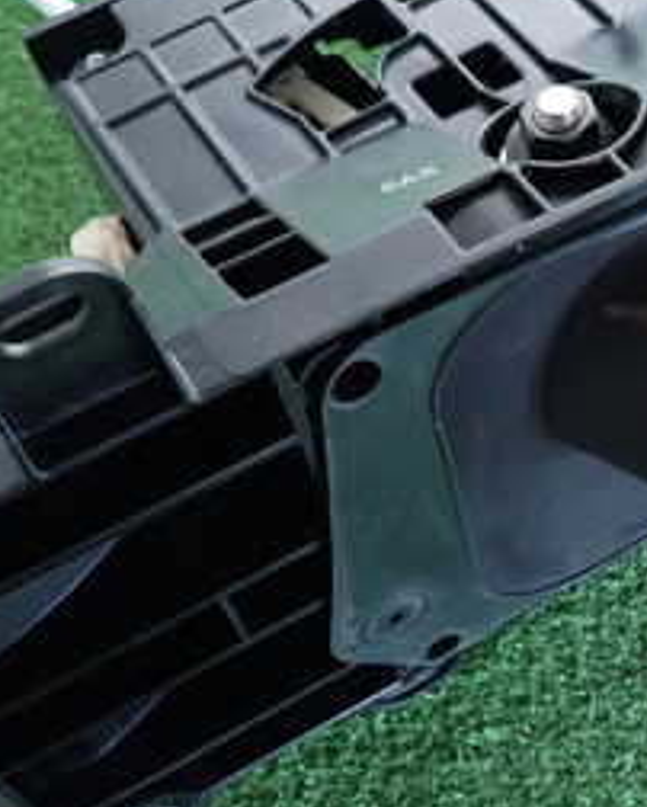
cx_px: 573
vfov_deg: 32.4
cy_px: 365
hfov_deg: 25.5
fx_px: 1387
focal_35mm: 58
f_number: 2
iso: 200
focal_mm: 4.5
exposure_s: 1/30
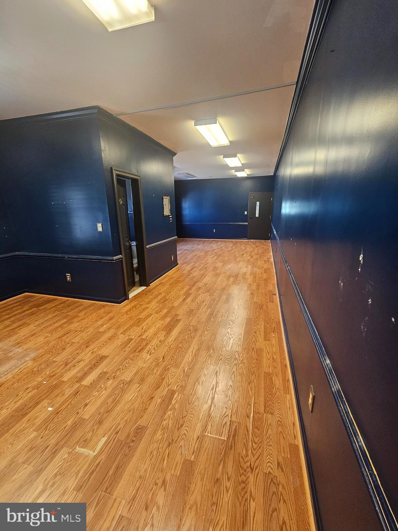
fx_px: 199
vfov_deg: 106.2
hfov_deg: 89.9
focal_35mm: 13
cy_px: 266
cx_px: 199
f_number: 2.2
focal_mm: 2.2
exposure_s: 1/60
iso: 200
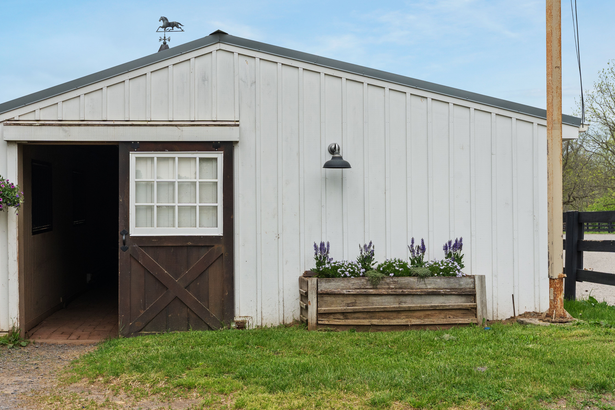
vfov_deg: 29.2
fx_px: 786
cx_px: 256
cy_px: 196
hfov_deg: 42.6
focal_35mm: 46
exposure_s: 1/500
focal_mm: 35
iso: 800
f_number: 8
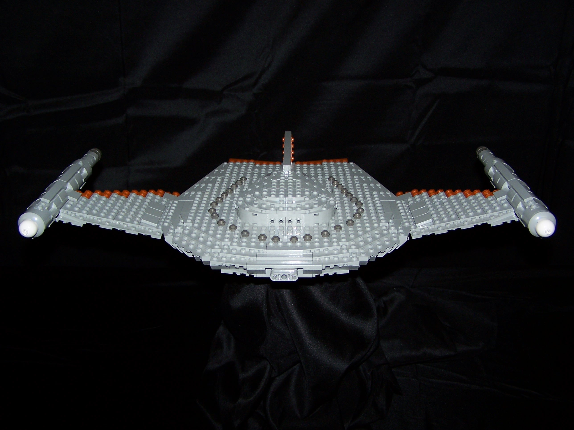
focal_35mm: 38
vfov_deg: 37.7
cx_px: 287
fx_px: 630
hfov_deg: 49.0
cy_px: 215
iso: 80
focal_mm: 6.3
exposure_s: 1/60
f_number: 2.8
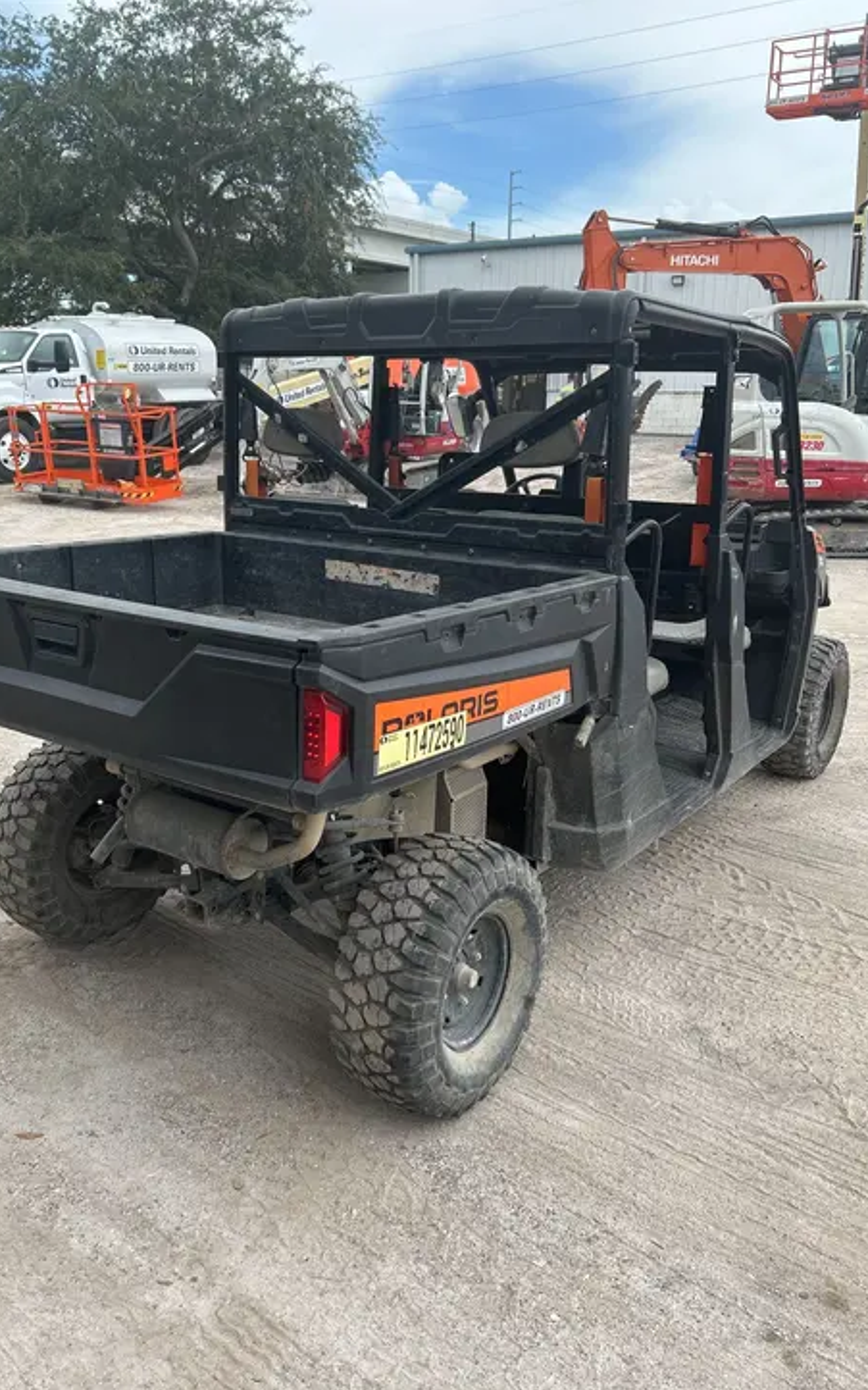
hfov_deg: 44.5
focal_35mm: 28
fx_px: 1060
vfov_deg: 66.5
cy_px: 704
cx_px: 387
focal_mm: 5.7
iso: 50
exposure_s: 1/1698
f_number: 1.5
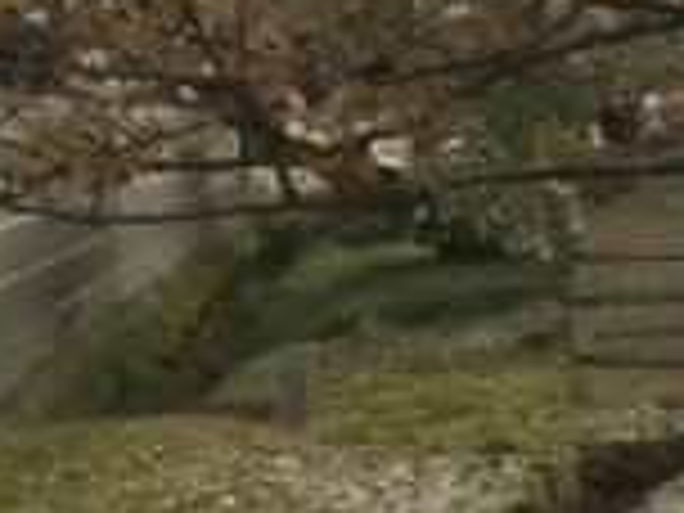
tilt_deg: +4.4
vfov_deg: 7.5
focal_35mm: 195
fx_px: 3853
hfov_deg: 8.5
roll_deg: +1.4
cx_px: 2034
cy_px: -274
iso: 32
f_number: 2.2
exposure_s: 1/608
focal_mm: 4.15
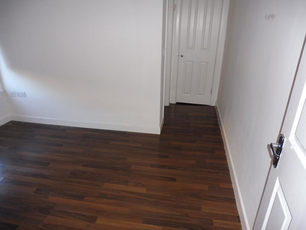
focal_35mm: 24
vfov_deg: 56.8
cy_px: 115
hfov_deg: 71.6
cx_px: 153
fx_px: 212
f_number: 3.3
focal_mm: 4.3
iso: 200
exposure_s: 1/60
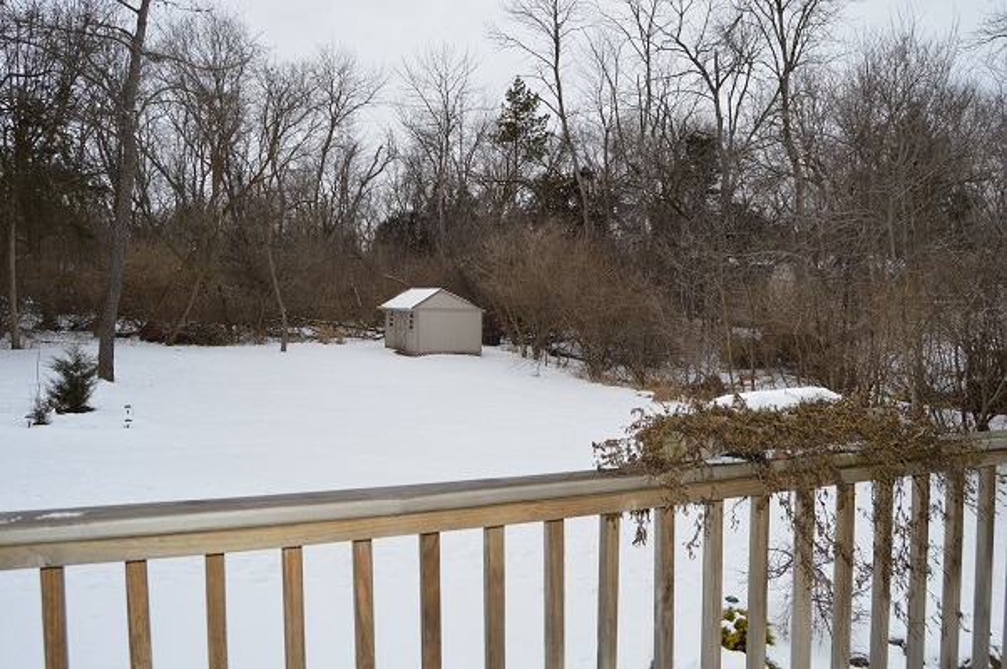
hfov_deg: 67.4
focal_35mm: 27
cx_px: 504
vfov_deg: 47.8
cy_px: 334
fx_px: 754
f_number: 8
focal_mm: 18
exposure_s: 1/200
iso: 100
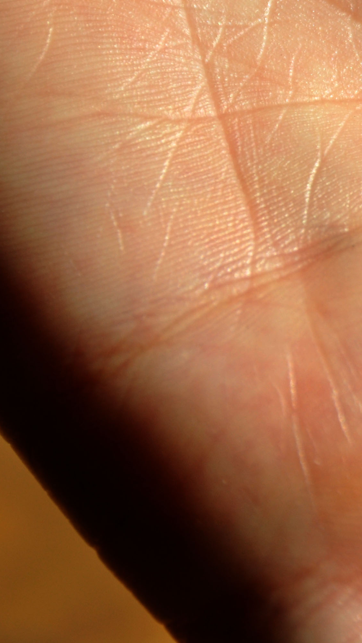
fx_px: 11504
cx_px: 595
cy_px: 196
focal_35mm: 674
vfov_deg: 3.2
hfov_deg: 1.8
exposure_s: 1/500
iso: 200
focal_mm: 200
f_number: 8
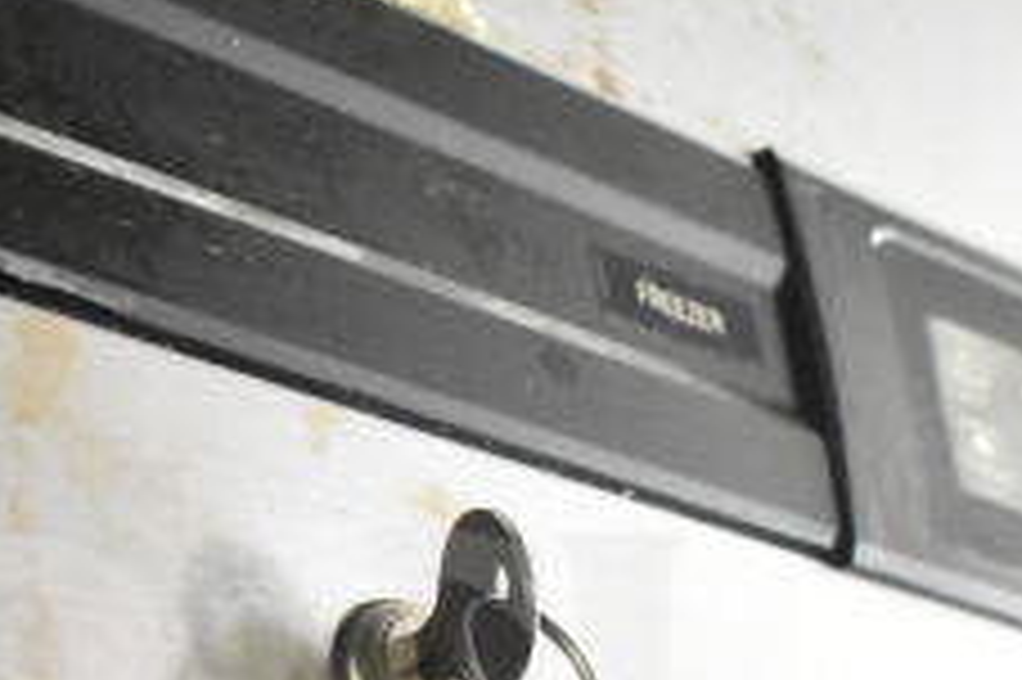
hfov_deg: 18.0
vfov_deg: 11.8
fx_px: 3206
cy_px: 889
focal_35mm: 113
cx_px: 279
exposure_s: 1/50
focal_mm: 28
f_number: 4.2
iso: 11400
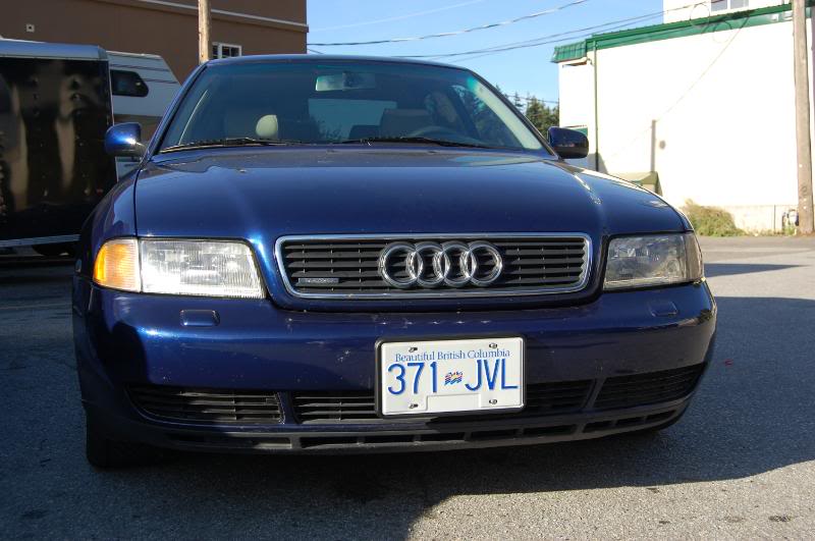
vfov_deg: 31.8
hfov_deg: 46.5
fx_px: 949
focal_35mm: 42
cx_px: 408
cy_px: 270
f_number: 8
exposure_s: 1/250
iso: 200
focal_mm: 28
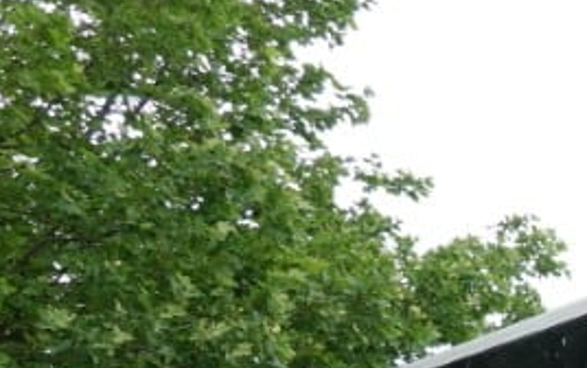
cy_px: 609
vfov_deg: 11.8
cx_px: 1207
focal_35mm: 105
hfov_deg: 15.4
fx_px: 1681
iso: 125
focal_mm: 9
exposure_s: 1/200
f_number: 5
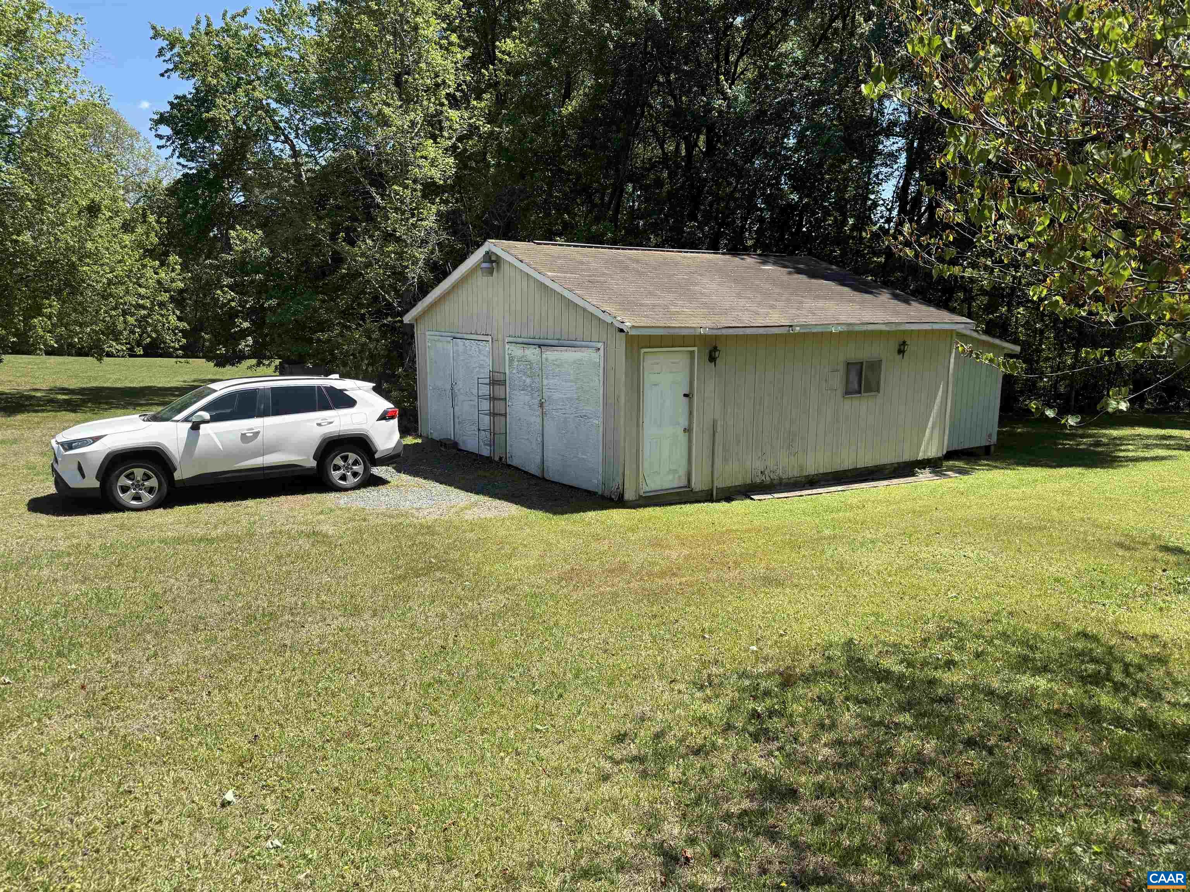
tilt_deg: -8.9
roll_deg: -0.4
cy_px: 446
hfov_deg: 71.6
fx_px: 825
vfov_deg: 56.8
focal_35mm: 24
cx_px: 595
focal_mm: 6.76
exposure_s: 1/2703
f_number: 1.78
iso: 100
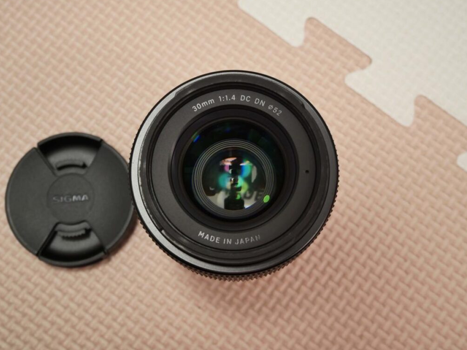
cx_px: 234
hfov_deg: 37.5
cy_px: 172
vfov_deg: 28.6
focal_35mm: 51
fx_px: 688
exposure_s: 1/50
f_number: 5.6
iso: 500
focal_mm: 25
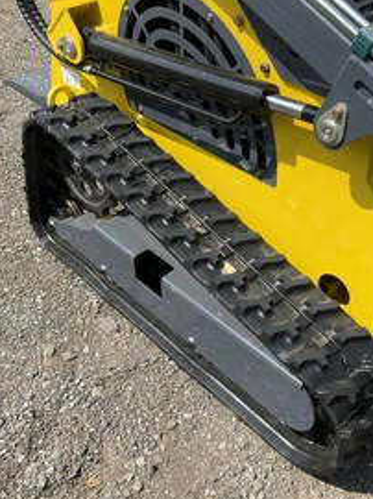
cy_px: 270
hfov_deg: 33.5
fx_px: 619
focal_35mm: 43
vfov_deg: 43.8
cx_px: 188
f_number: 1.8
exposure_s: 1/1490
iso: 25
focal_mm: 3
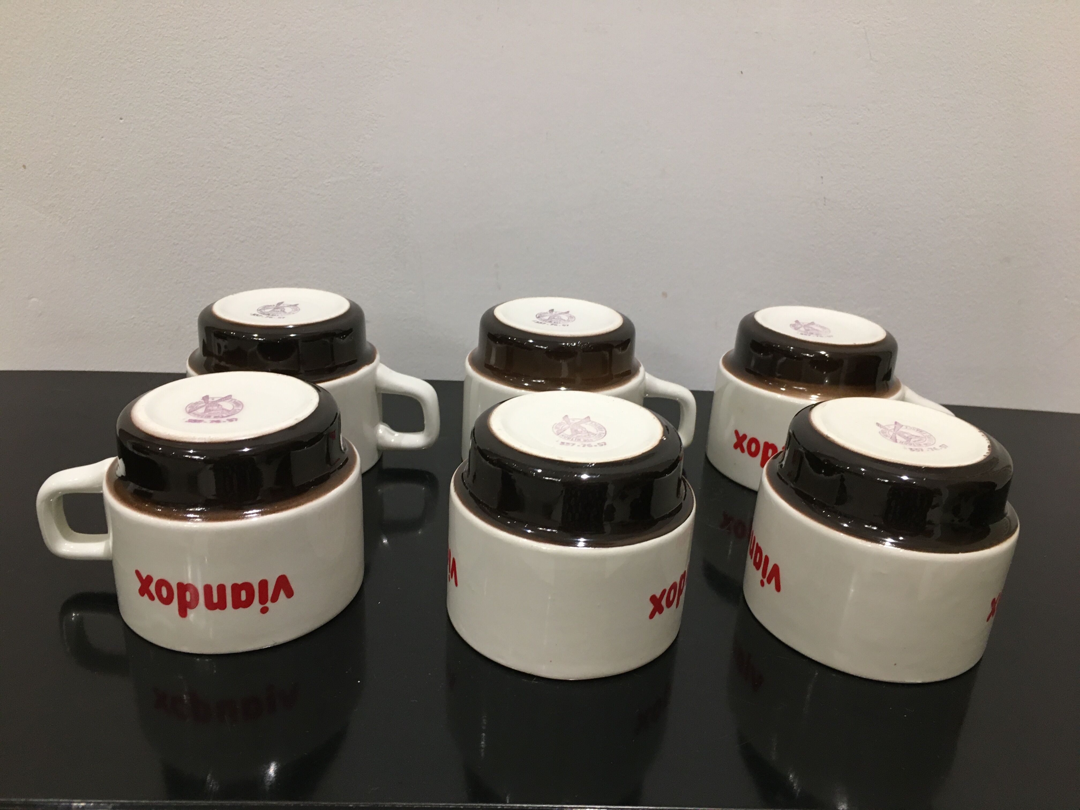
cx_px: 540
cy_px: 405
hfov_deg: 61.7
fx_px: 905
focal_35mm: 29
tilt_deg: -22.0
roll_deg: -3.6
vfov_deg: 48.2
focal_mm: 4.15
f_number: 2.2
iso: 125
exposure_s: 1/33
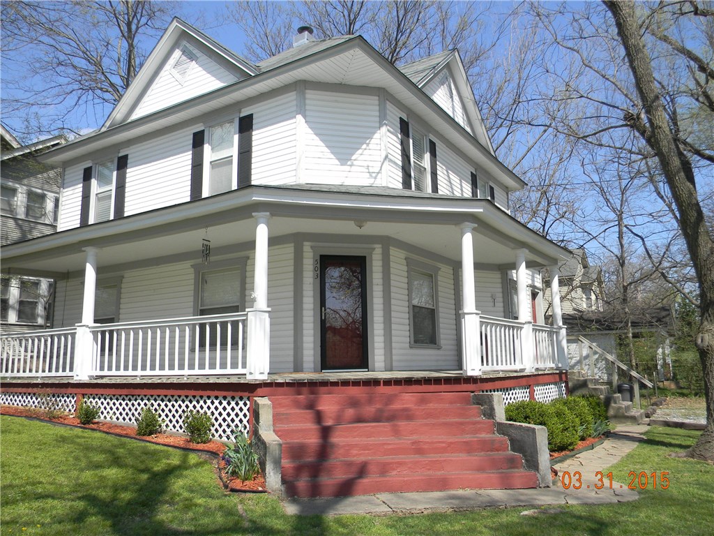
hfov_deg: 63.4
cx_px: 357
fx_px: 578
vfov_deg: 49.7
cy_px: 268
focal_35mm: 28
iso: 112
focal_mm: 5
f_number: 3.5
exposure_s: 1/866
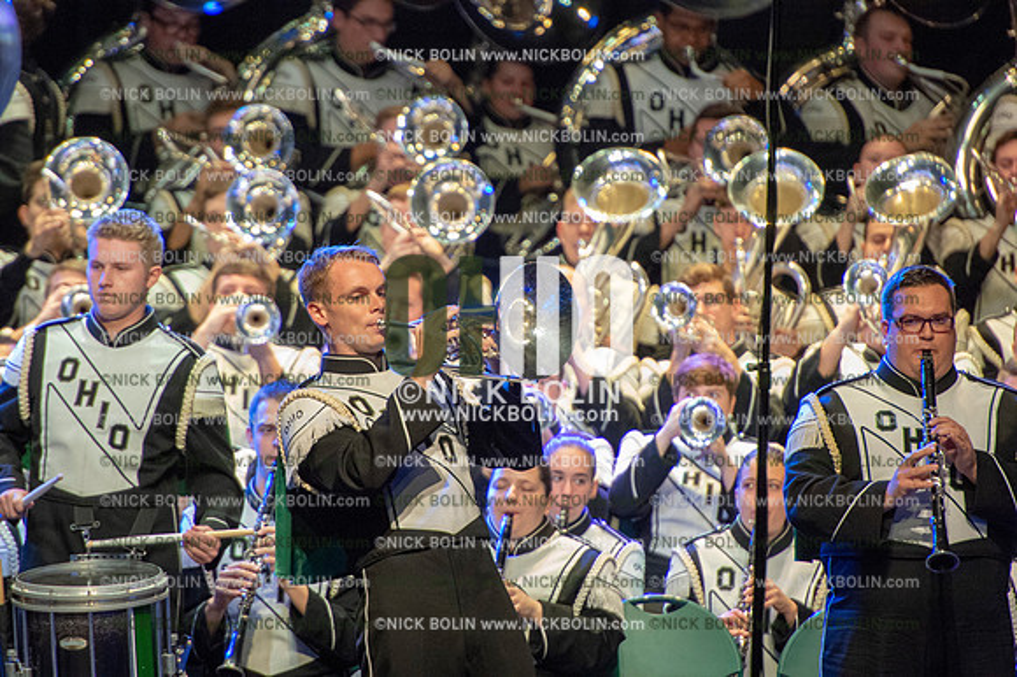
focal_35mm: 400
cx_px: 508
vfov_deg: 3.4
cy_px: 338
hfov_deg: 5.2
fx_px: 11293
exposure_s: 1/250
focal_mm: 400
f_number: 5.6
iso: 8000
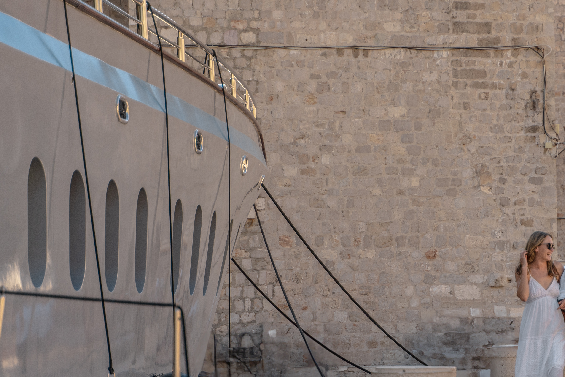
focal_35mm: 125
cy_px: 260
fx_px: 1962
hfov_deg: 16.4
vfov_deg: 11.0
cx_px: 355
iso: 200
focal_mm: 75
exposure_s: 1/2500
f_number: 2.8
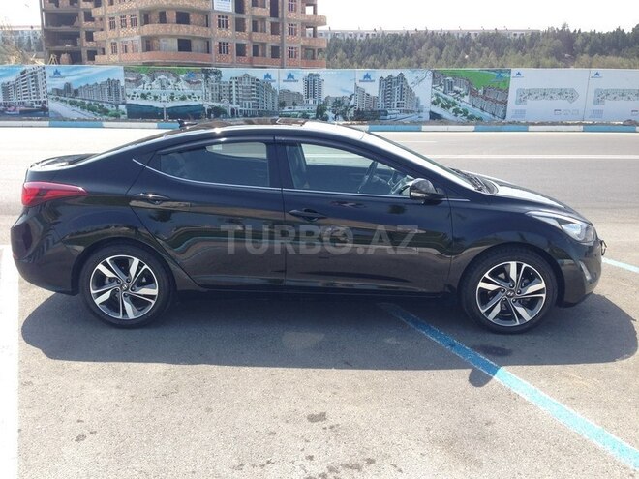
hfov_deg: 55.4
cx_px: 320
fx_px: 609
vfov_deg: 42.9
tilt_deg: -14.6
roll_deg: -1.2
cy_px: 240
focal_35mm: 33
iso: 50
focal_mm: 4.12
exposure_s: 1/638
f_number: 2.4
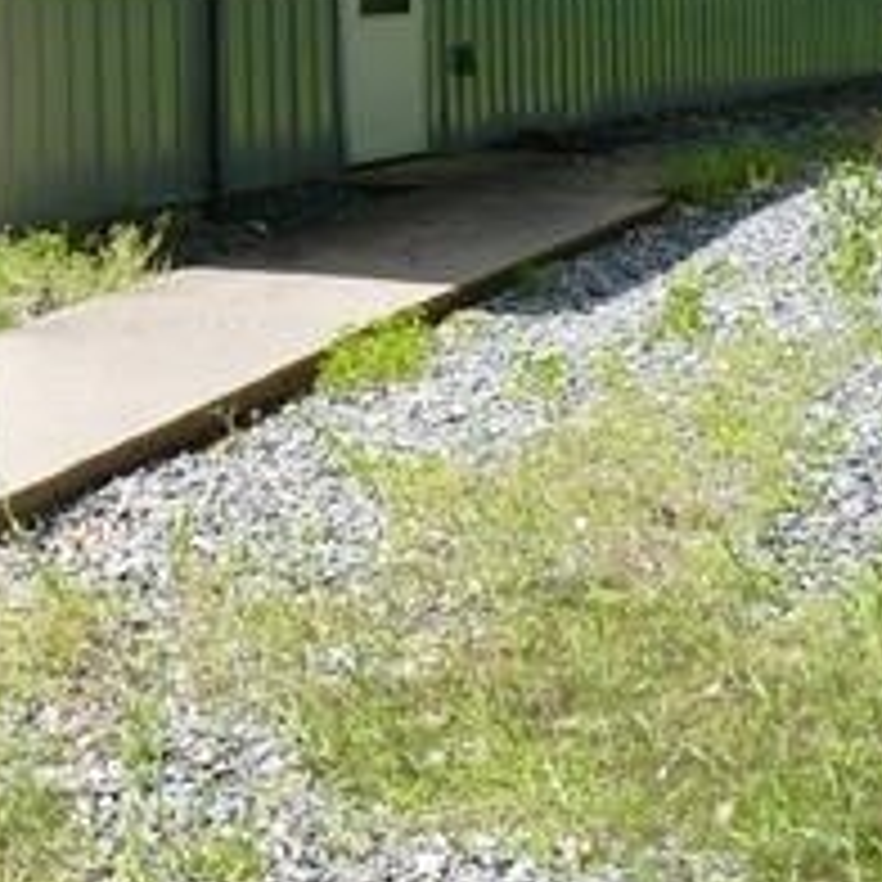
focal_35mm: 107
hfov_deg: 15.1
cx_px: -418
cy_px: -104
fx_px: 3084
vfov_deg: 15.8
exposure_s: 1/800
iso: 100
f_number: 2.8
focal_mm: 6.1
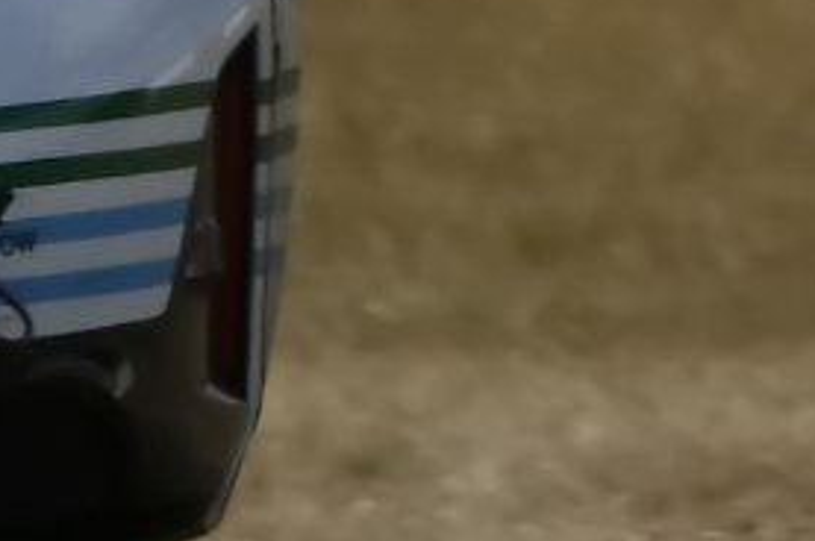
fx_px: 85813
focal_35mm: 3795
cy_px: -248
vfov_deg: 0.4
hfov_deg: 0.5
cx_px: -1686
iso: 160
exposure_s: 1/1000
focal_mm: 350
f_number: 5.6
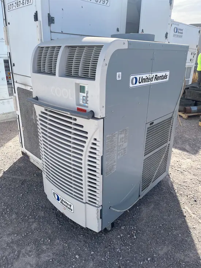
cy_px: 134
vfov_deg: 67.3
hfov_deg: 53.1
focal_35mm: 26
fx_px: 201
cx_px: 100
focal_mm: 5.1
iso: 50
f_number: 1.6
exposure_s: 1/2571
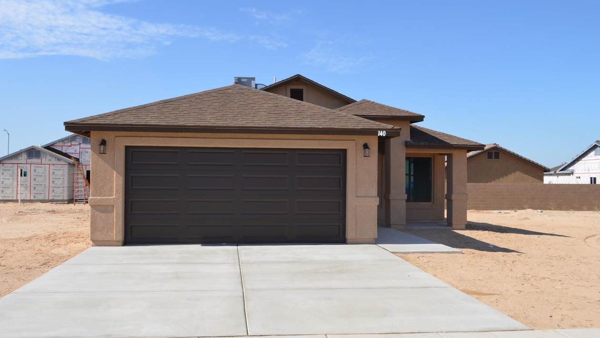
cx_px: 297
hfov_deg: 56.6
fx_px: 557
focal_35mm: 35
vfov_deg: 33.7
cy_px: 170
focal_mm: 22
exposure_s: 1/200
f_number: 9
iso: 100
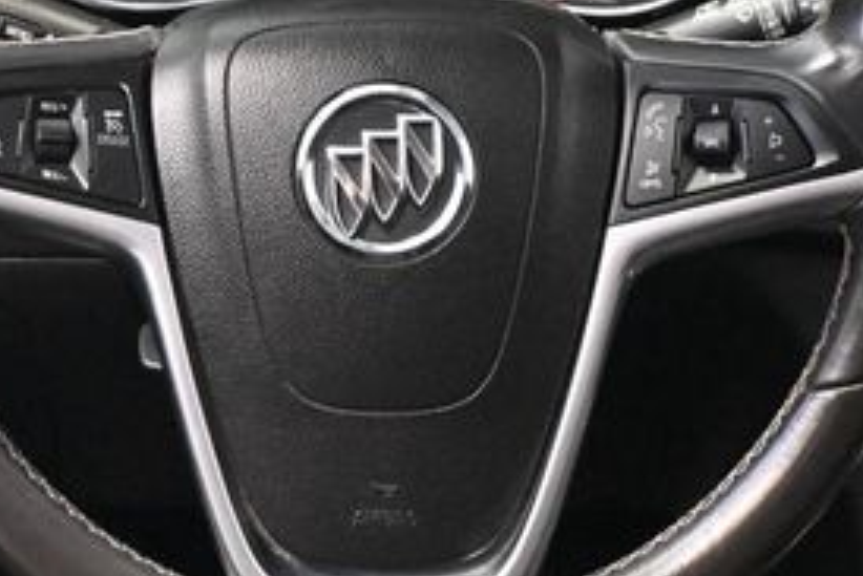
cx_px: 365
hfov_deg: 23.7
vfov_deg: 15.9
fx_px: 2057
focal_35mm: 86
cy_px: 164
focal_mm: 24.5
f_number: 4.2
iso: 12800
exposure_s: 1/60
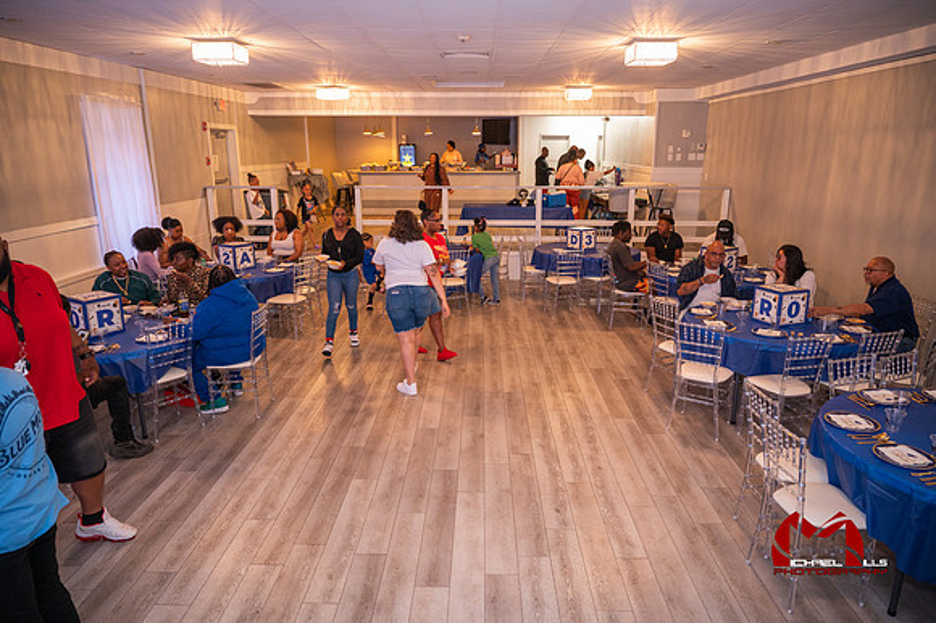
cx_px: 468
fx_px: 624
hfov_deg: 73.8
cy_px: 312
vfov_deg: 53.1
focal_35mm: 24
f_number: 2.8
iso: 2500
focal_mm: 24
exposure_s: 1/200
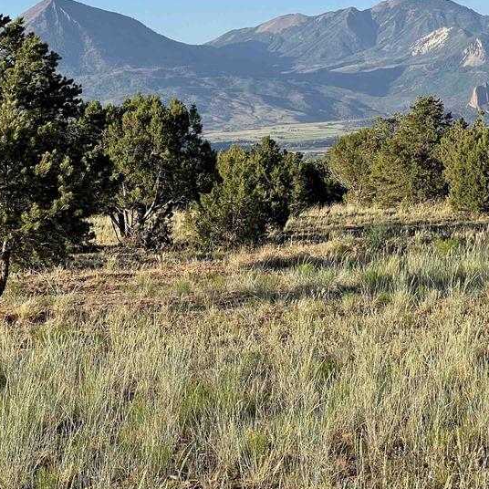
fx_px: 1726
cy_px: 144
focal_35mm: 108
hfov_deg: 16.1
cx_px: 298
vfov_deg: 16.1
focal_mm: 7.5
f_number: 2.2
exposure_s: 1/727
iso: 20
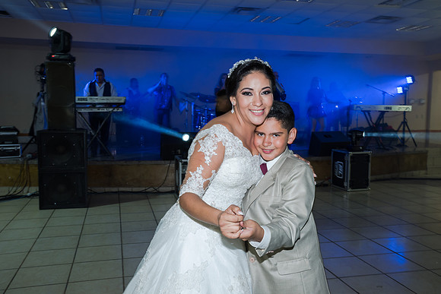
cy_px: 147
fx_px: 429
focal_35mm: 35
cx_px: 220
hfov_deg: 54.4
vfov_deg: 37.9
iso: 640
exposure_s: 1/15
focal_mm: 35
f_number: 5.6
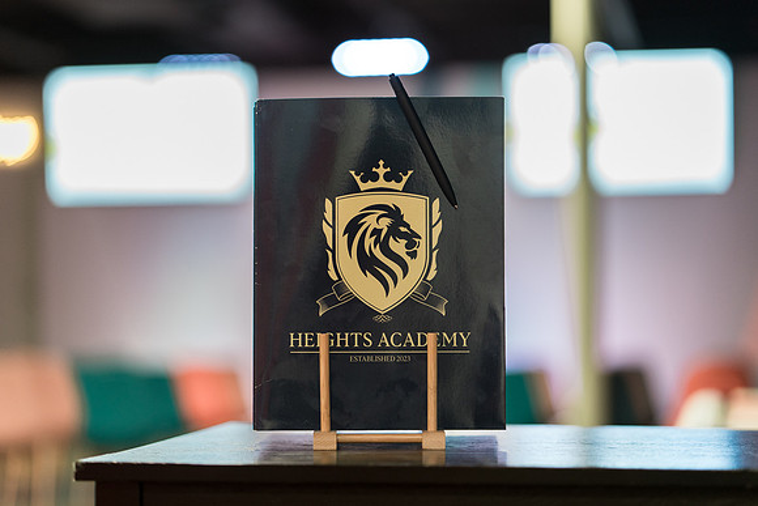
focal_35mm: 90
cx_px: 370
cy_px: 259
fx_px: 1897
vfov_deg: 15.2
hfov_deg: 22.6
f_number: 2
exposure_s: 1/100
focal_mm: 85
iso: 1600
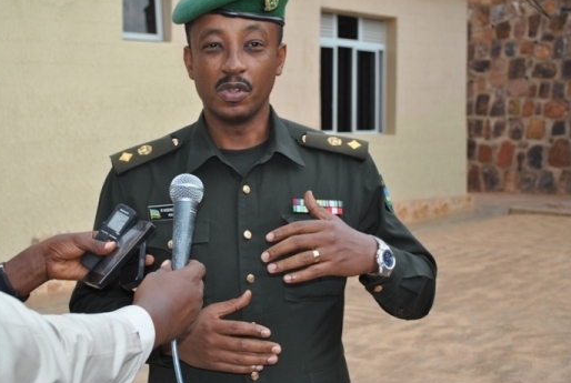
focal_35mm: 56
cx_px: 266
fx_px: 890
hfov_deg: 35.6
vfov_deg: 24.3
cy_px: 165
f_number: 4.8
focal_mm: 32
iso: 100
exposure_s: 1/160
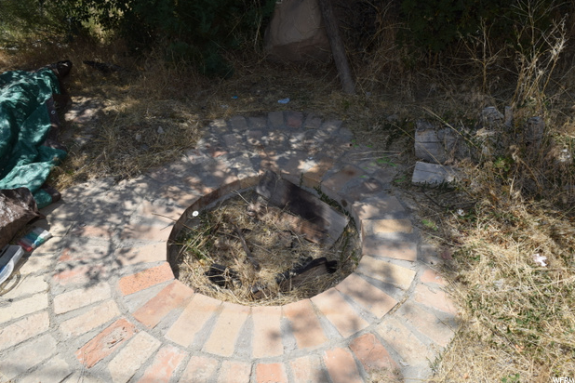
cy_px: 185
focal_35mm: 28
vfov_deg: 46.4
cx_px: 285
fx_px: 447
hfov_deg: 65.5
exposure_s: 1/200
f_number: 10
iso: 100
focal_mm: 18
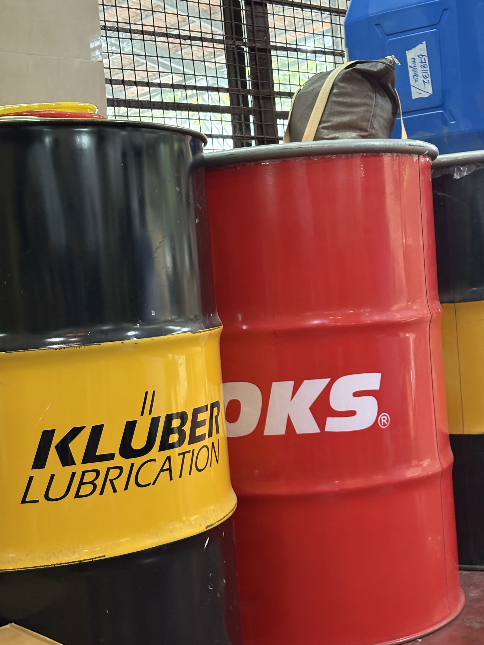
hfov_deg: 28.0
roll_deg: +3.9
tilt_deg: -2.9
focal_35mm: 52
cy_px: 322
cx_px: 242
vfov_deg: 36.8
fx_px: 969
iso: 400
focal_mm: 5.96
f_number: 1.6
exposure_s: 1/25
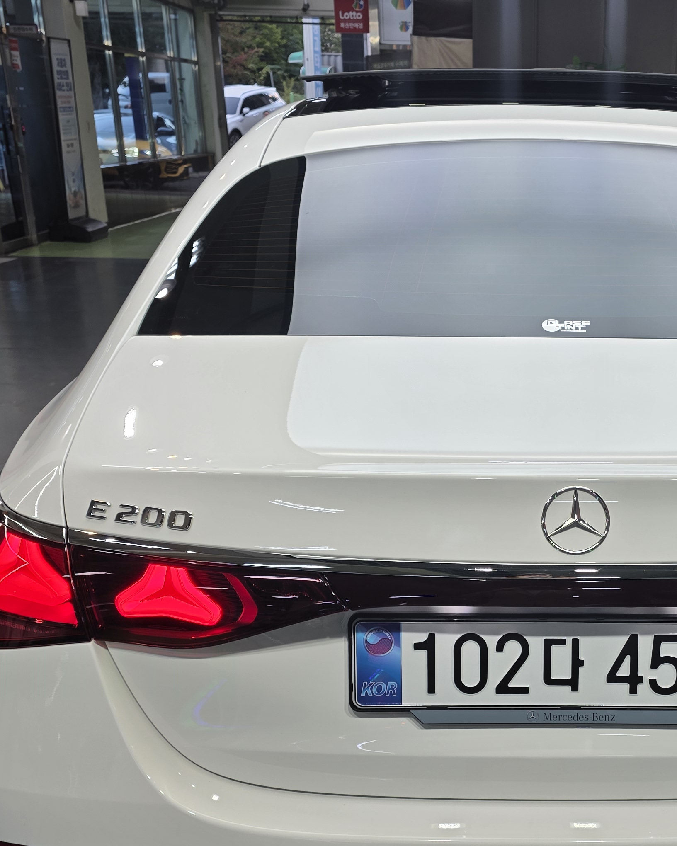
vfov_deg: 41.4
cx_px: 537
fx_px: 1102
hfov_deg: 33.2
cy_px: 576
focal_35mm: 44
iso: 25
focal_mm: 6.3
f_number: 1.7
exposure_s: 1/120
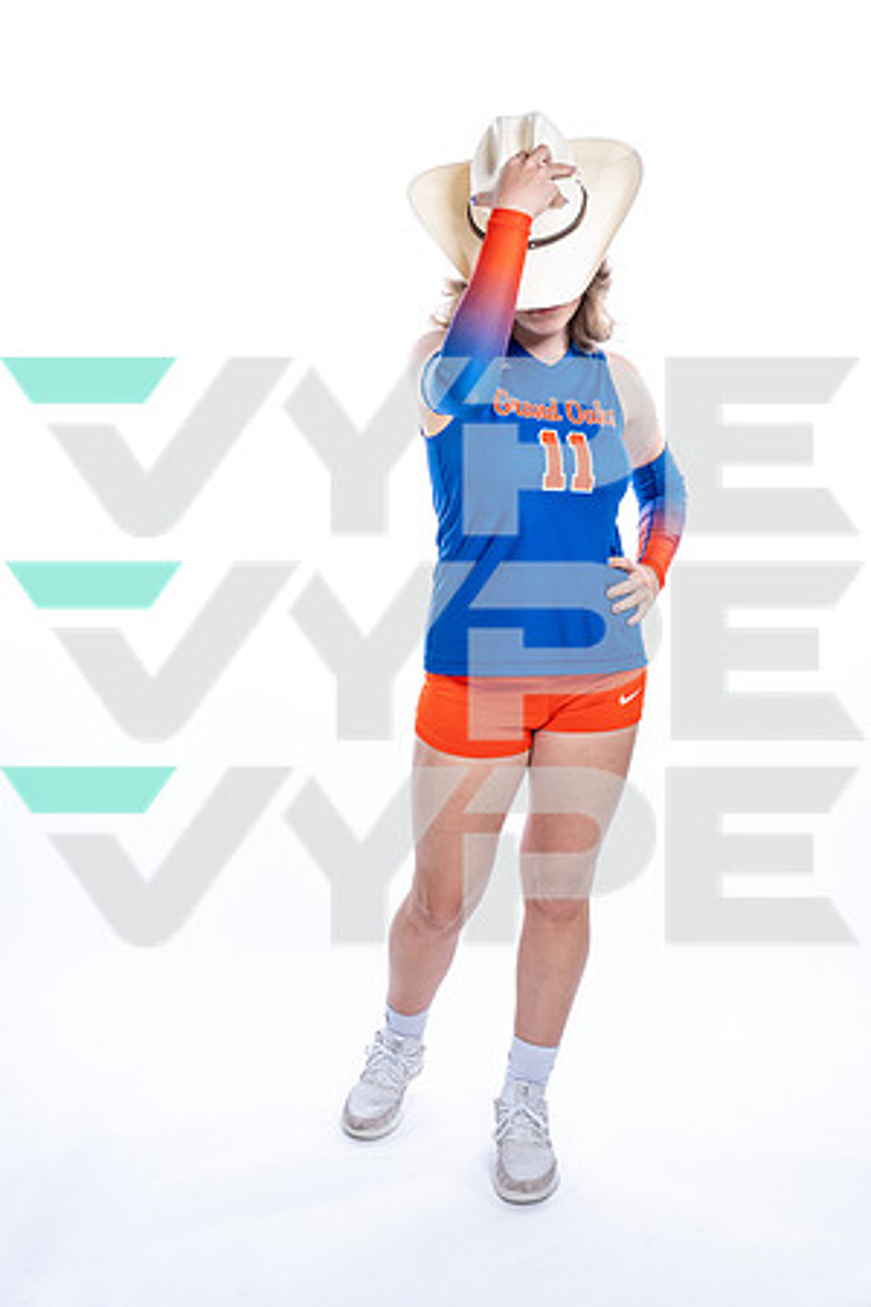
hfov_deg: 27.5
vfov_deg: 40.3
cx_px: 436
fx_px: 1778
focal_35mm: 49
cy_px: 654
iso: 400
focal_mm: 49
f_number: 5.6
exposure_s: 1/250
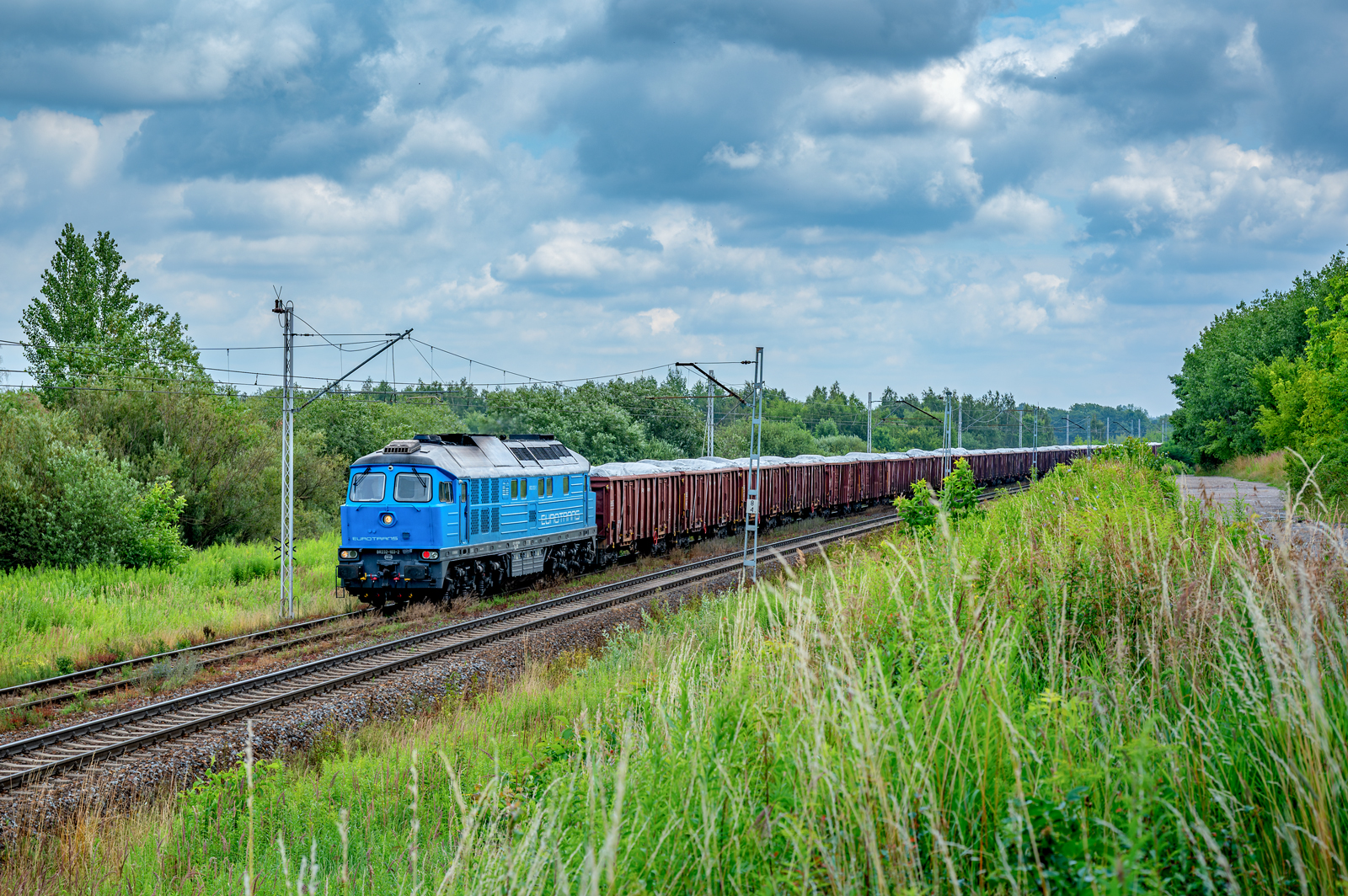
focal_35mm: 63
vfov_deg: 21.5
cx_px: 674
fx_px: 2357
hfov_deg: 31.9
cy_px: 448
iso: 200
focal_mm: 63
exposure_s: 1/400
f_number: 8
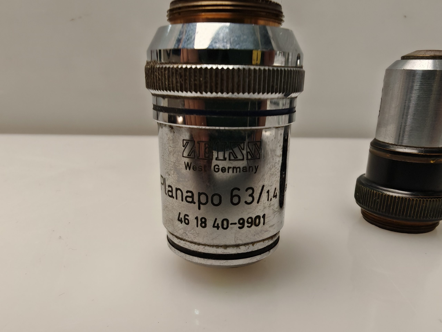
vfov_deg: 51.4
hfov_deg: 65.3
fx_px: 345
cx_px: 221
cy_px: 166
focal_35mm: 27
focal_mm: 1.82
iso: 125
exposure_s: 1/50
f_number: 2
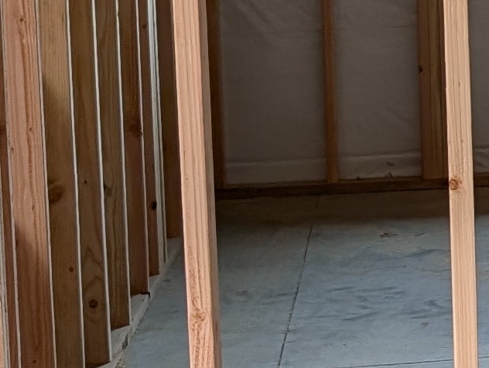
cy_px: 26
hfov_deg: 11.5
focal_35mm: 155
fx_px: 2193
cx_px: 954
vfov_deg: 9.6
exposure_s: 1/148
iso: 22
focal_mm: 6.9
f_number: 1.68
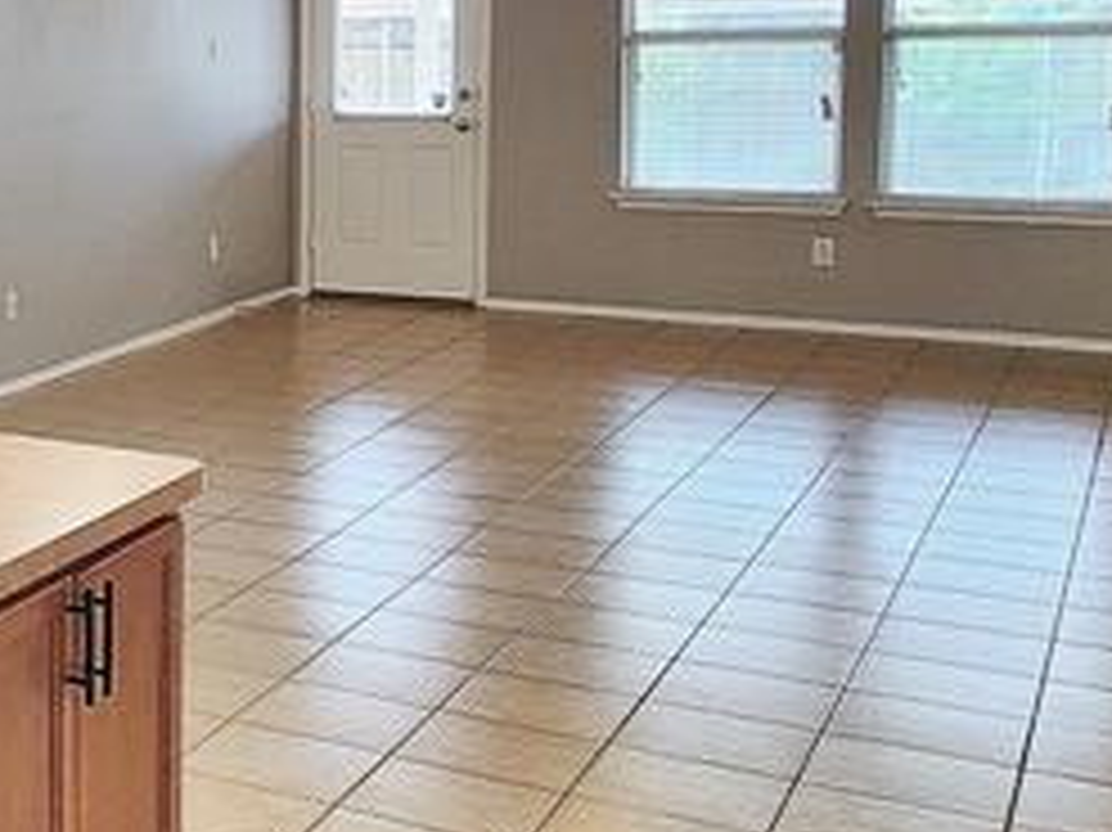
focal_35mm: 54
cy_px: 211
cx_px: -522
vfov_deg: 26.7
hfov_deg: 26.5
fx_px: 1734
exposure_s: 1/60
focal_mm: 2.2
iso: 160
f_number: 2.2
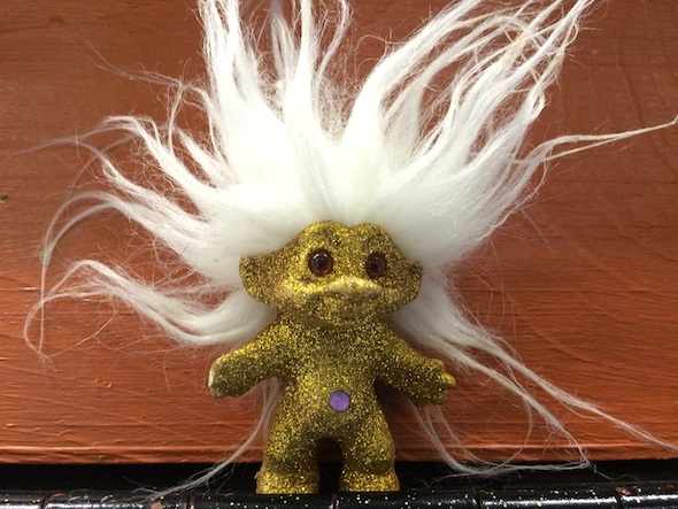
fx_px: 568
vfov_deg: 48.3
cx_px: 339
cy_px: 254
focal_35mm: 29
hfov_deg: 61.6
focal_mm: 4.15
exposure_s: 1/17
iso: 250
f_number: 2.2
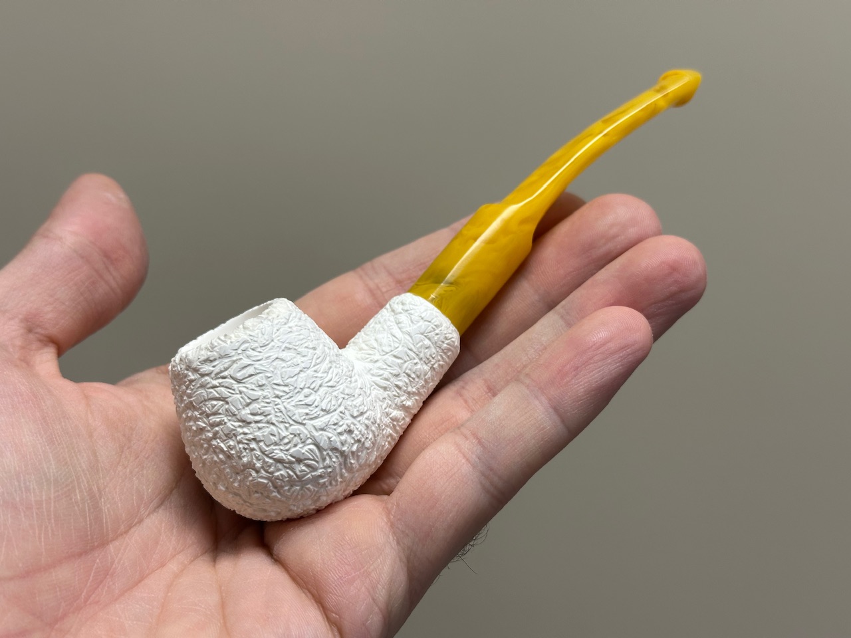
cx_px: 426
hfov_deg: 39.7
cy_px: 319
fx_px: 1180
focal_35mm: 48
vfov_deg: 30.3
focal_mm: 6.86
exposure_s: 1/121
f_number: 1.78
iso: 64
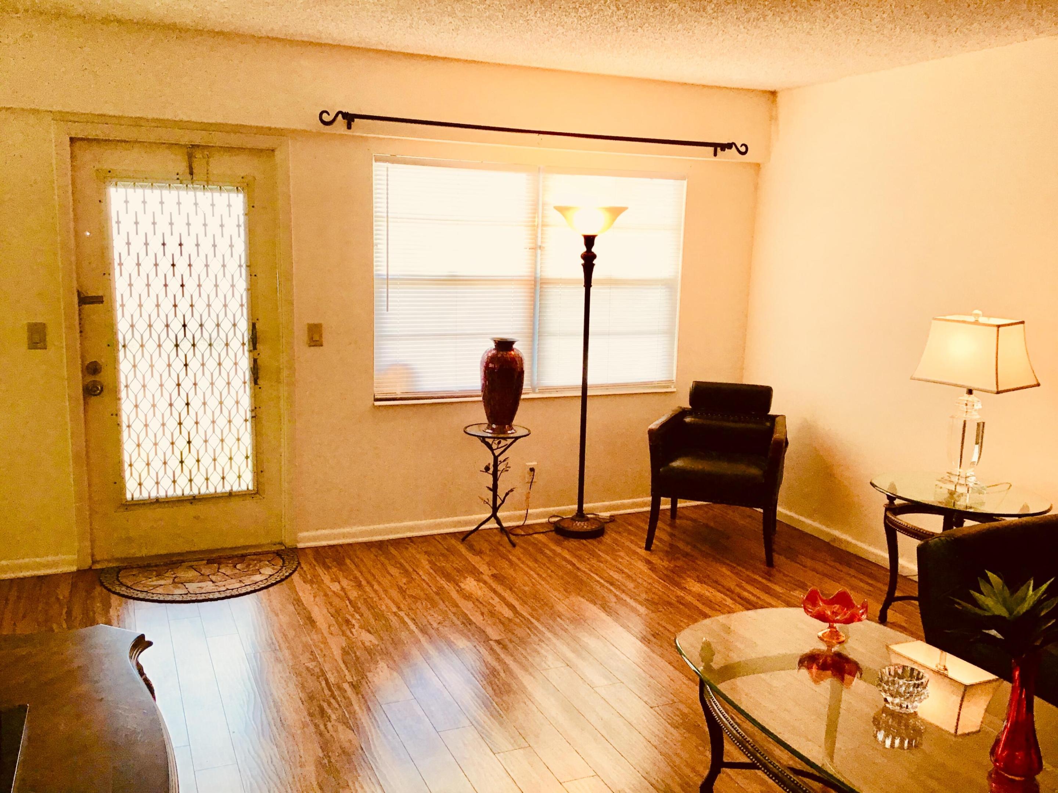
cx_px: 529
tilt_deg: -8.6
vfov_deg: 45.4
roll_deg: -0.9
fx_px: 947
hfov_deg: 58.4
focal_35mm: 31
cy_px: 396
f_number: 2.4
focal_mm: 3.3
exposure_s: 1/40
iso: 25
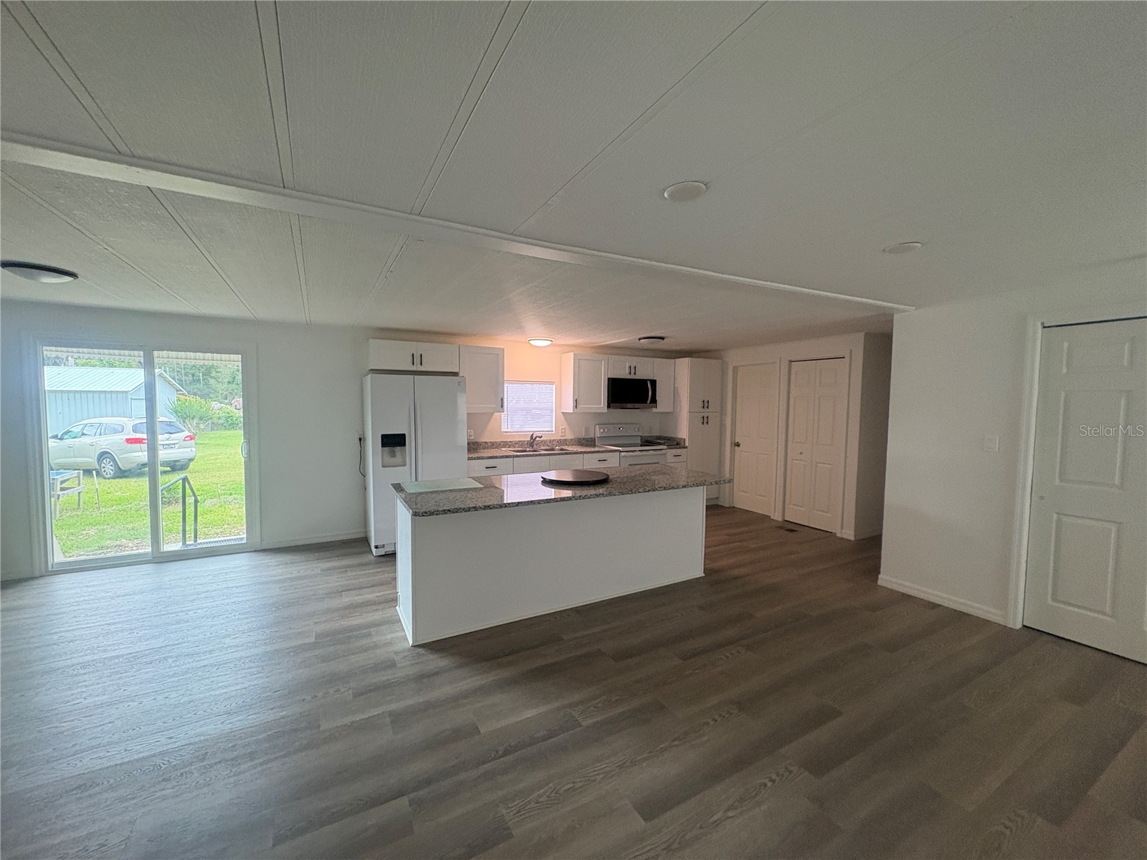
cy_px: 430
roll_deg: +0.3
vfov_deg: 85.7
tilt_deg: -2.1
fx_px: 464
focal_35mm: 14
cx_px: 574
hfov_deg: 102.1
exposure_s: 1/120
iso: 400
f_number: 2.2
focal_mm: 2.22
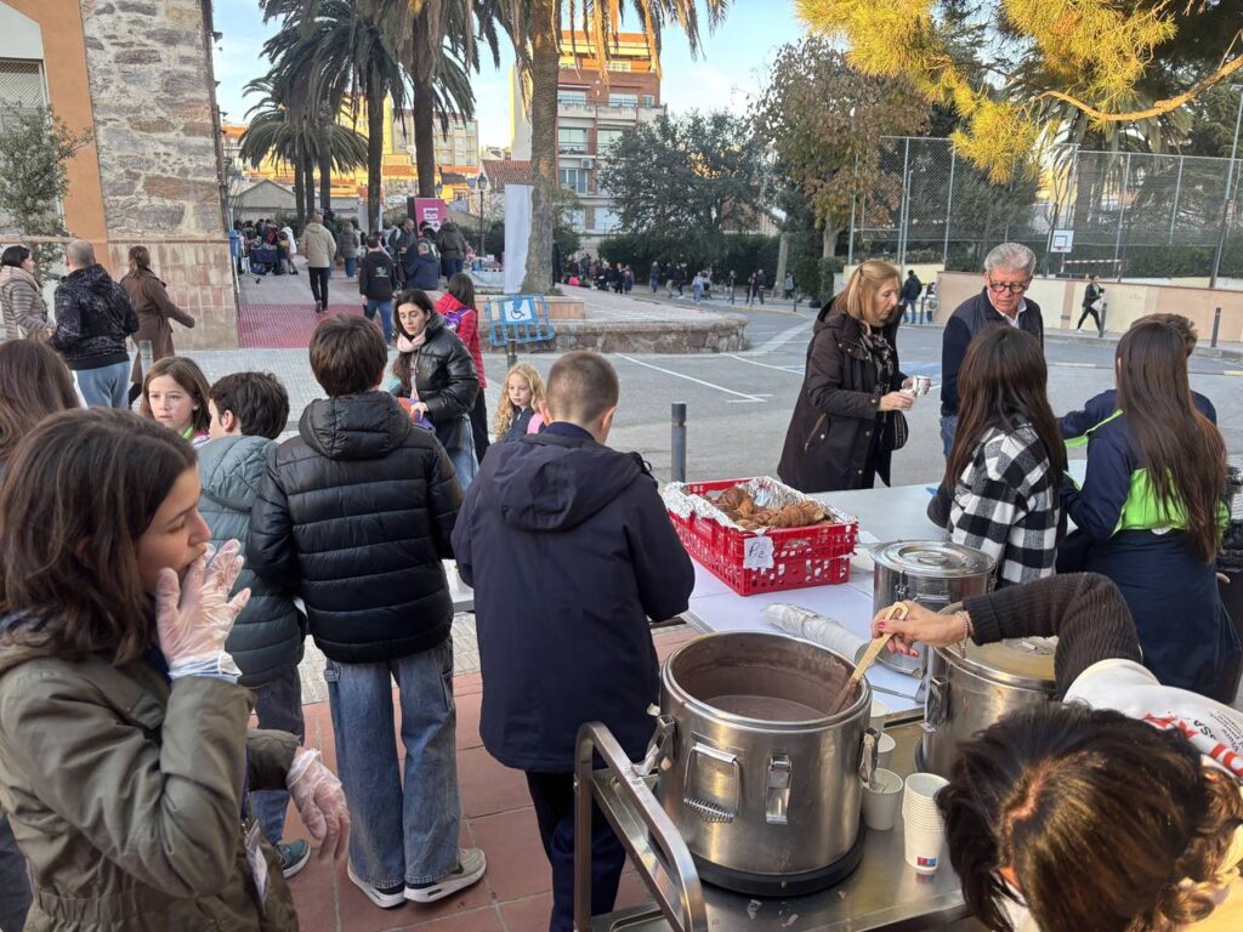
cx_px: 622
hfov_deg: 67.3
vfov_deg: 53.1
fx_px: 934
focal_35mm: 26
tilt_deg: -13.1
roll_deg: -1.1
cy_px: 466
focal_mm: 5.96
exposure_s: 1/121
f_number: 1.6
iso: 50
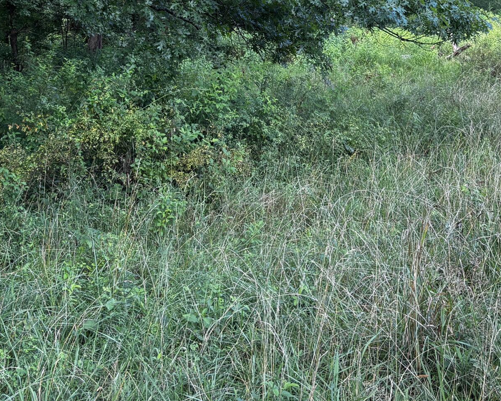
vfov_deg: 22.6
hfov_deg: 30.0
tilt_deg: +1.3
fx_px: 934
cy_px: -58
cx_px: 248
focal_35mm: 63
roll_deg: +0.6
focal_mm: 5.96
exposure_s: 1/171
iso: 40
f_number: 1.6
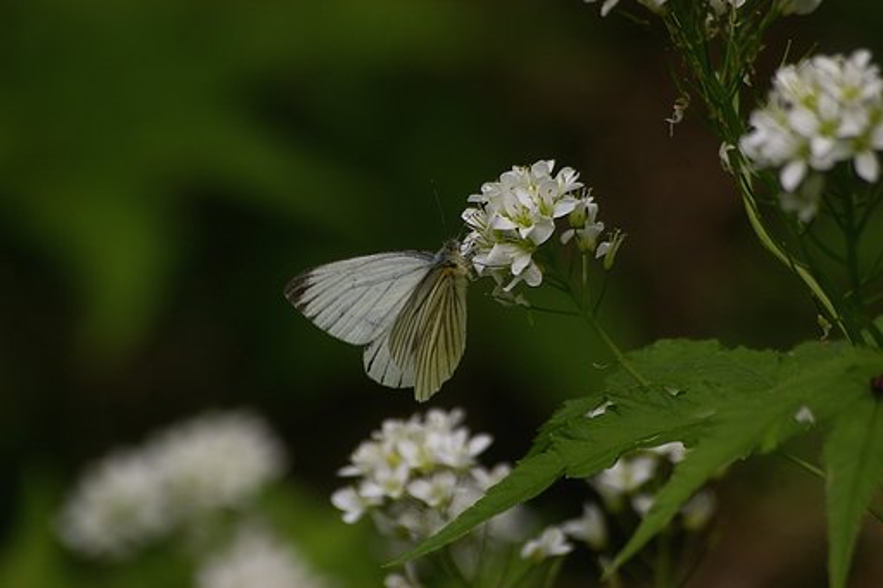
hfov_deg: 5.3
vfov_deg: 3.5
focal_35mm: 390
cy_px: 294
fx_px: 9562
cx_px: 442
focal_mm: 260
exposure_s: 1/500
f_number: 7.1
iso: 200
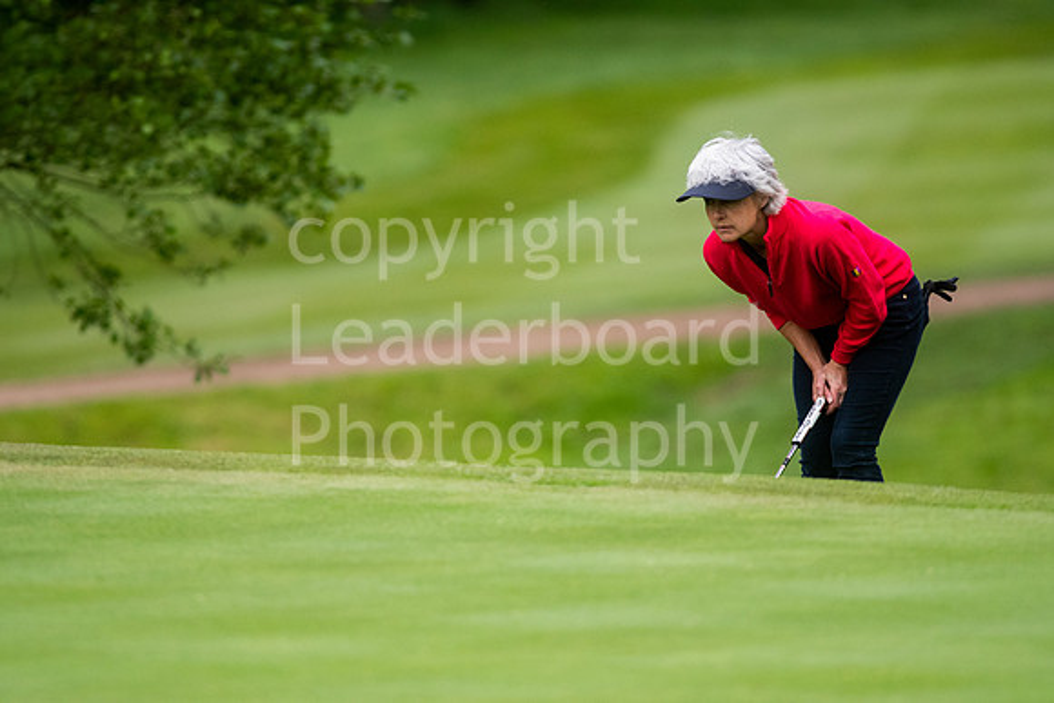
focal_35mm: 450
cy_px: 352
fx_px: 13177
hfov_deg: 4.6
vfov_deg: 3.1
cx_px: 527
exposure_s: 1/1600
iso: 1600
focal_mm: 300
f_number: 3.2
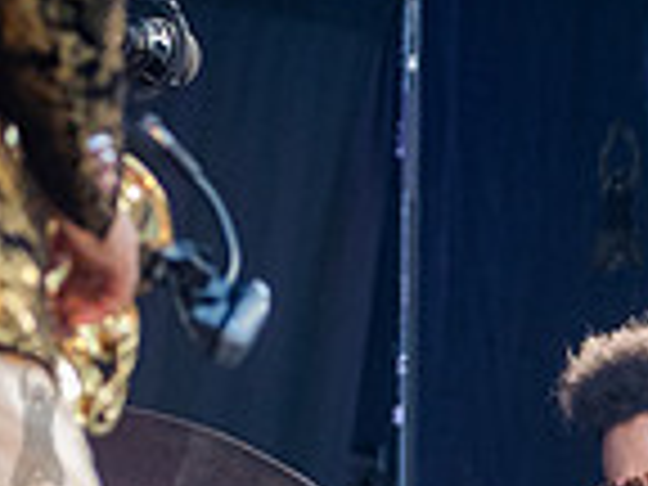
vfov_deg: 4.2
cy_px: 725
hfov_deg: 5.6
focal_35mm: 353
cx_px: 682
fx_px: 6608
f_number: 4
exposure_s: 1/800
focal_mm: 80
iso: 2500
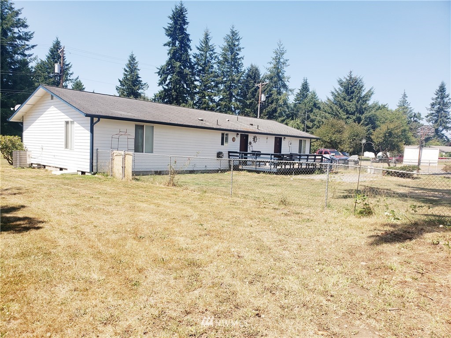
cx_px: 226
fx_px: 339
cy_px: 169
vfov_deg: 53.1
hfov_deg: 67.3
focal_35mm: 26
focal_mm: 4.3
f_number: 2.4
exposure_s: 1/942
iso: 50
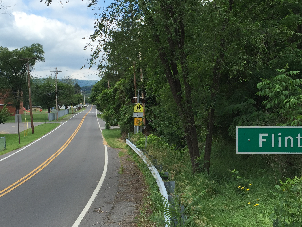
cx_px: 148
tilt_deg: -2.4
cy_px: 121
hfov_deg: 39.7
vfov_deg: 30.3
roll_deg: +0.0
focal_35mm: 48
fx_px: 419
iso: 32
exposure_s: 1/1199
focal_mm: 4.15
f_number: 2.2
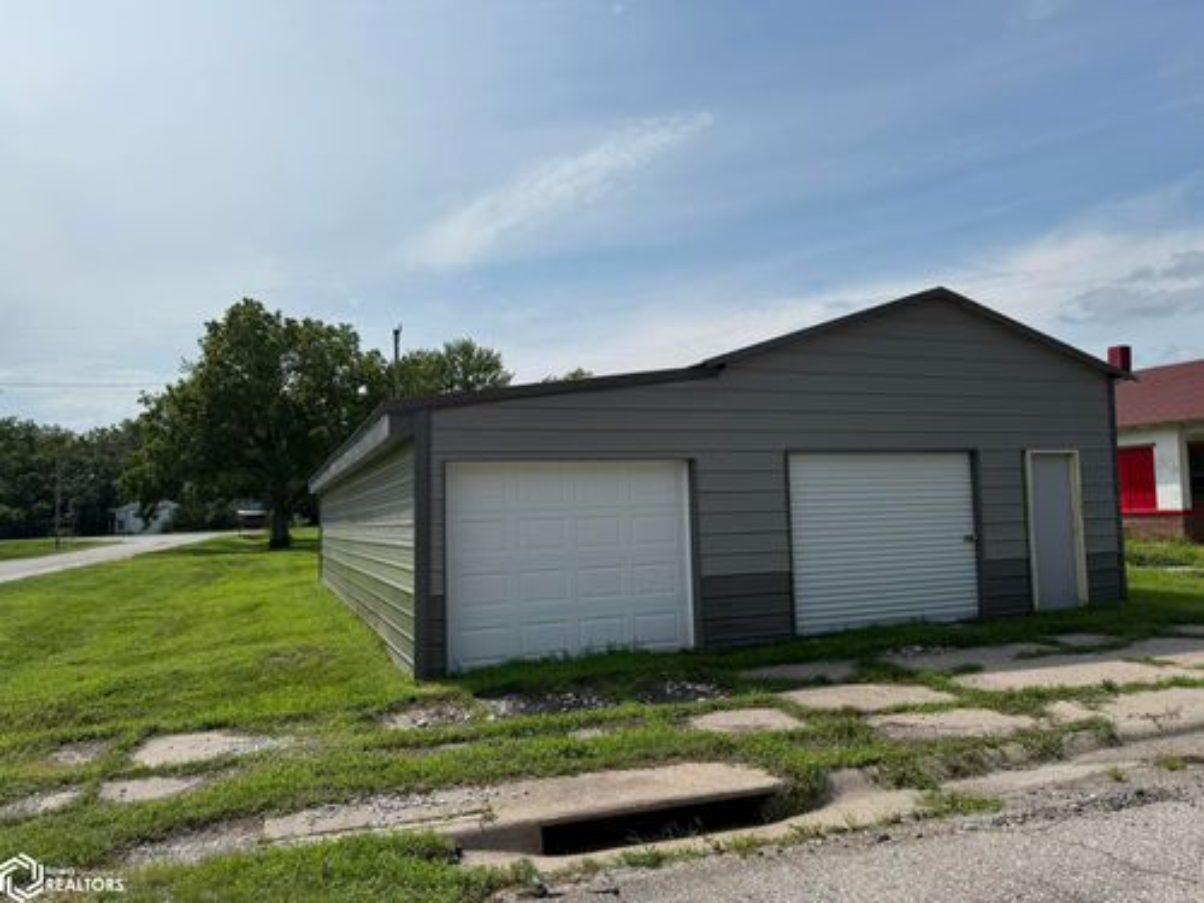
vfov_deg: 56.8
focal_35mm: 24
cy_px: 452
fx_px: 835
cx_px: 602
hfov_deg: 71.6
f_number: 1.78
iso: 80
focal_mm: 6.76
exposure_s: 1/10309
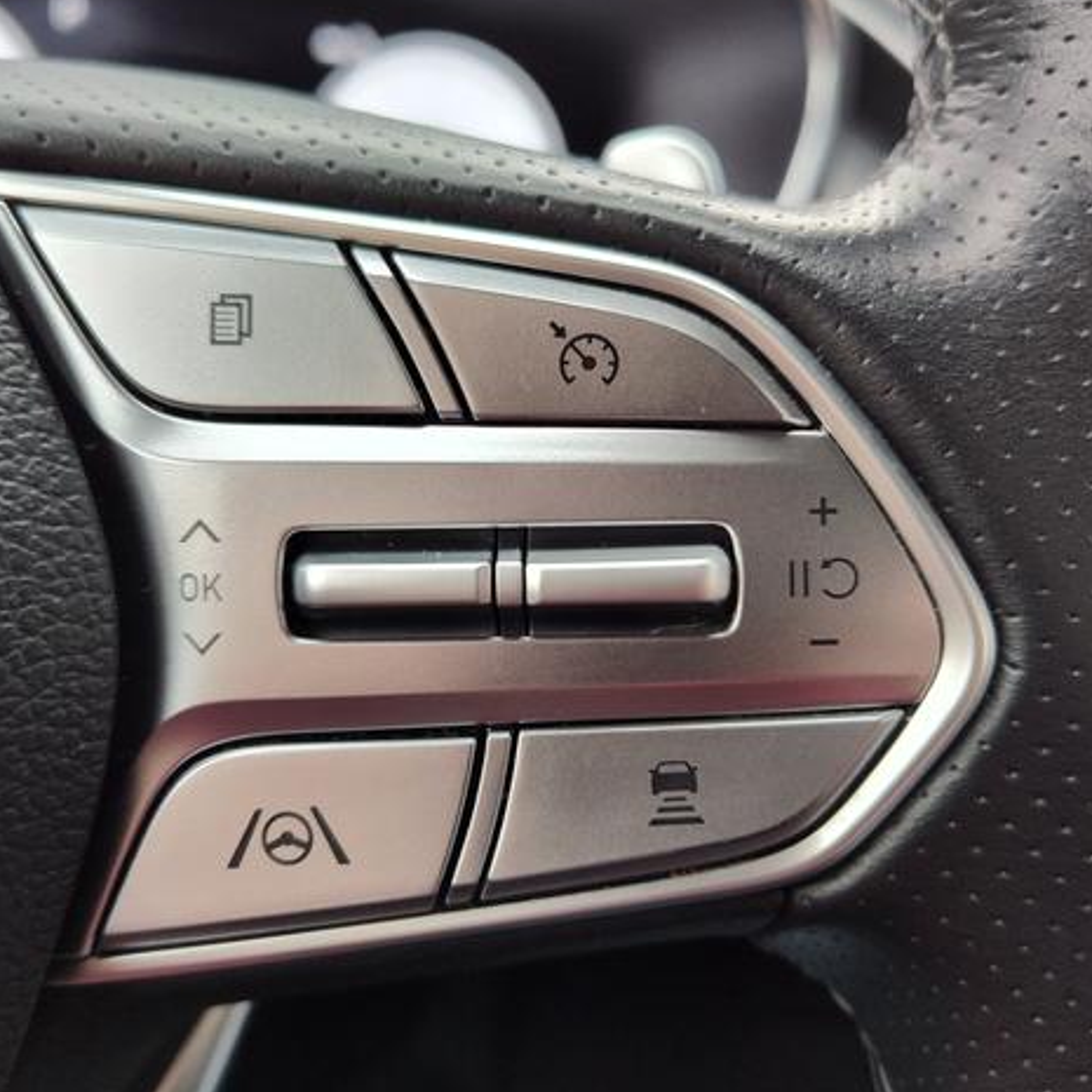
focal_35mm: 28
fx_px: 999
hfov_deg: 57.3
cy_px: 533
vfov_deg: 57.3
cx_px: 517
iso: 275
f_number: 1.88
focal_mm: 5.56
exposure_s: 1/120
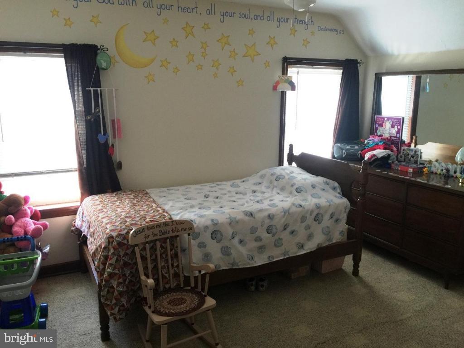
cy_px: 174
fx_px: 389
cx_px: 232
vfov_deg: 48.2
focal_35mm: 29
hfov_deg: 61.7
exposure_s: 1/30
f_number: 2.2
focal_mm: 4.15
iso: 50
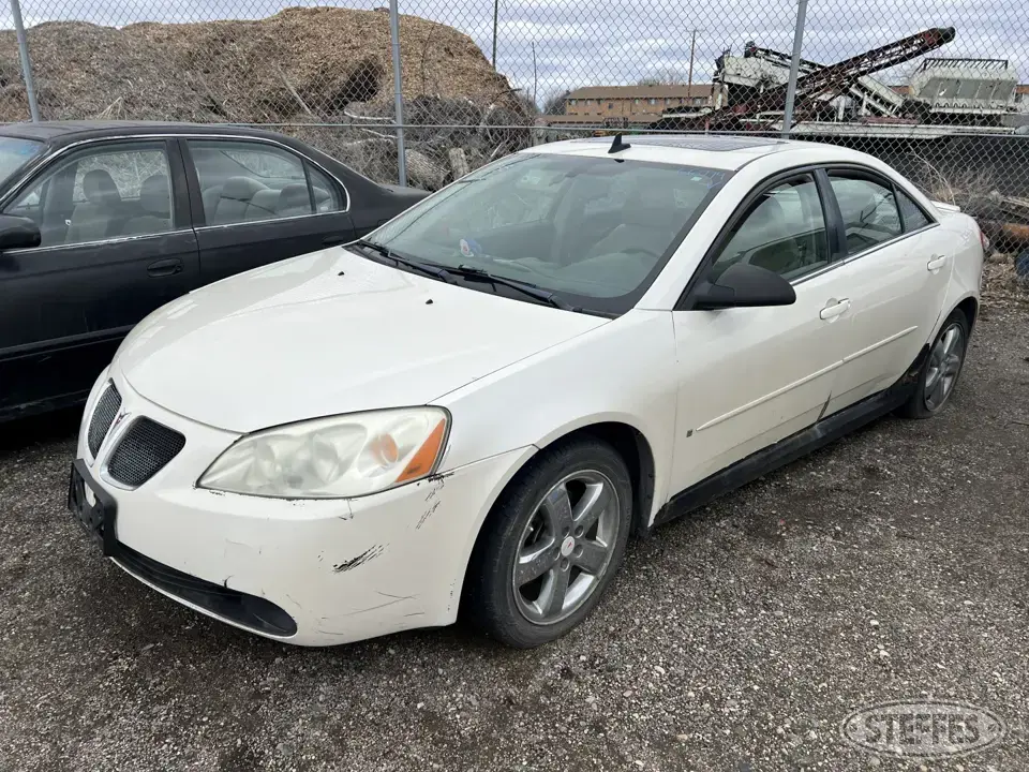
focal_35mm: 26
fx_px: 773
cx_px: 514
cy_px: 386
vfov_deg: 53.1
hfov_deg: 67.3
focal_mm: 5.7
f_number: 1.5
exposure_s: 1/3968
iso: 50
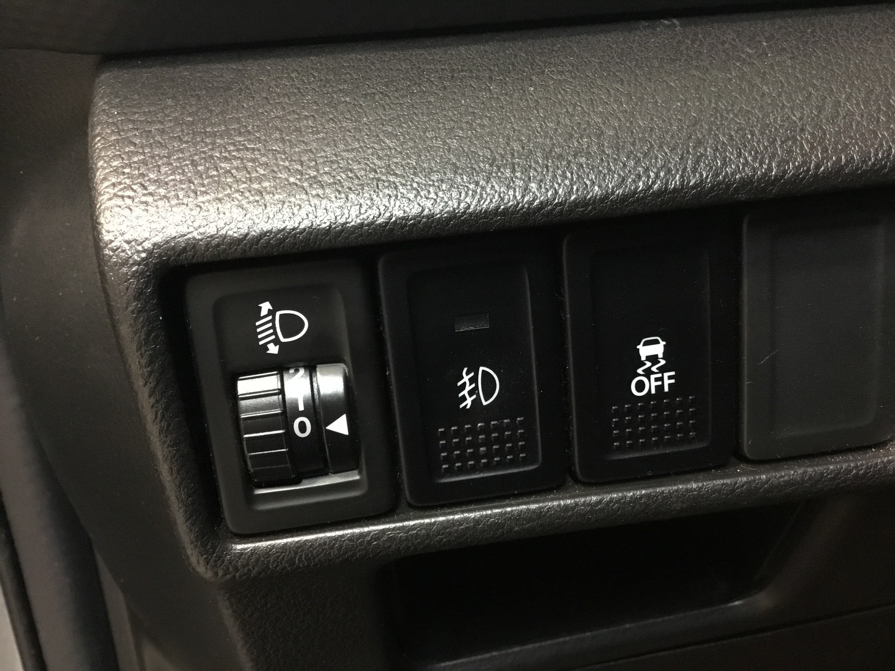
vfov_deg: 45.4
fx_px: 802
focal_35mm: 31
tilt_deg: -15.2
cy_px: 336
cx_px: 448
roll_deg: +6.3
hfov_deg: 58.4
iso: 400
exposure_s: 1/17
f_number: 2.4
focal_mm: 3.3
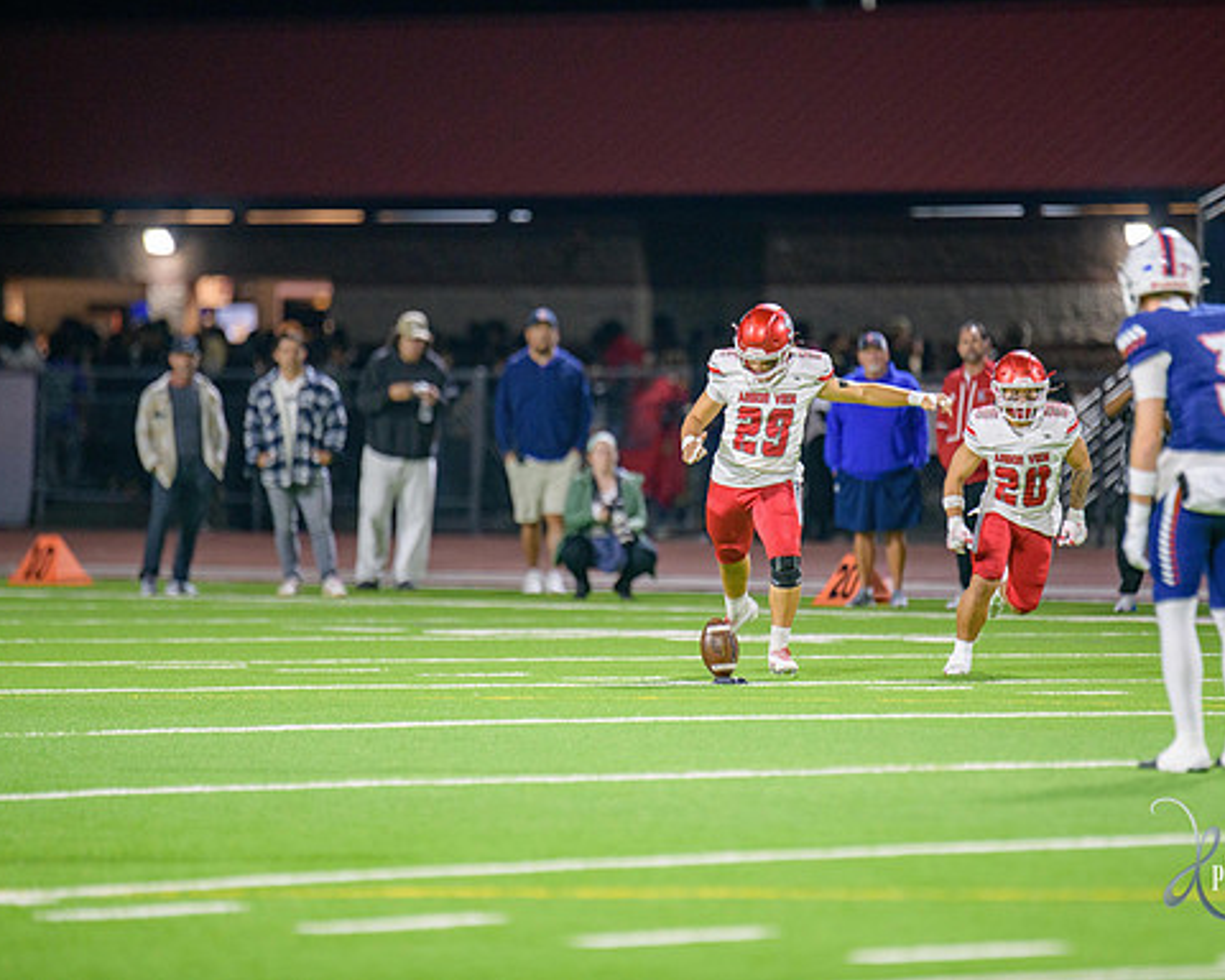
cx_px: 684
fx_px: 12327
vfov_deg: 4.6
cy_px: 491
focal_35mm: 340
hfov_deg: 5.7
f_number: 2.8
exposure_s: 1/250
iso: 2000
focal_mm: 300
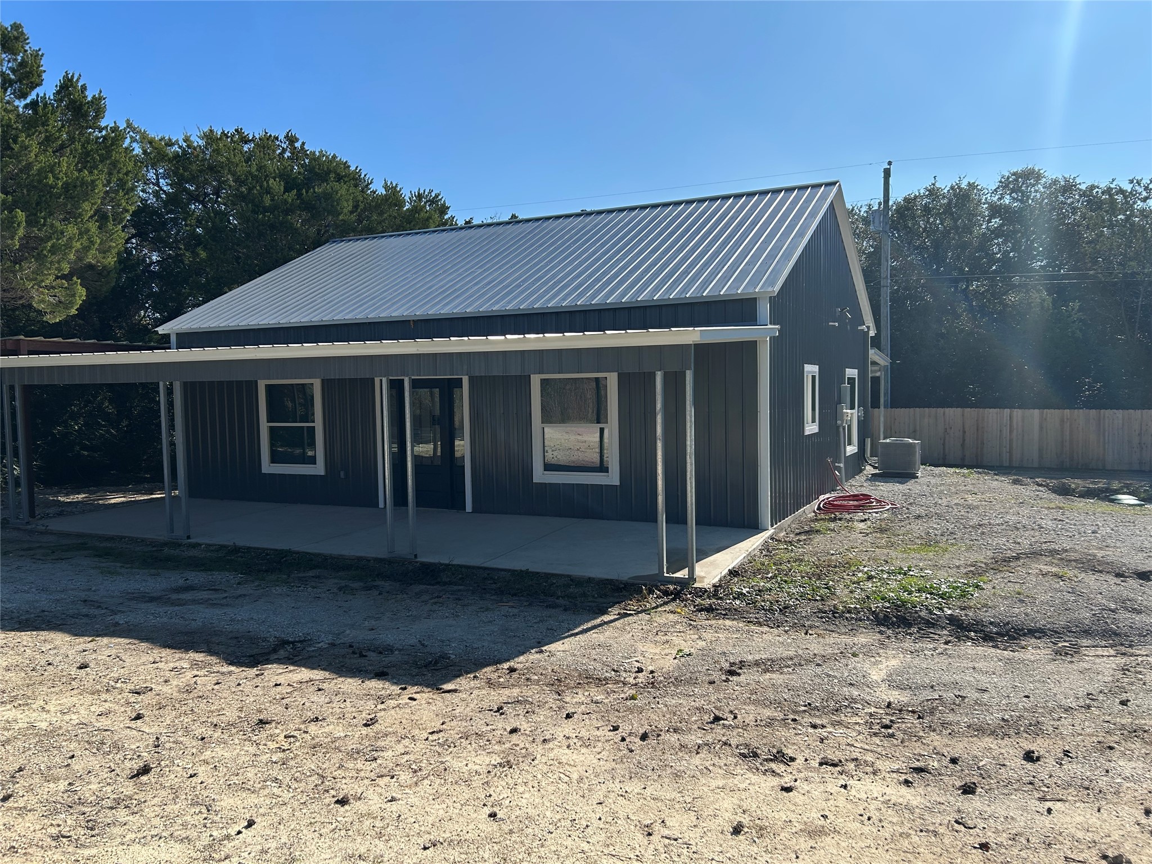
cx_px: 576
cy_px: 432
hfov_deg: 67.3
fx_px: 865
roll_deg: +0.9
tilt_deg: -3.7
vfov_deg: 53.1
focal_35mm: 26
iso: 50
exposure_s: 1/3831
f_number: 1.5
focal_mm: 5.7
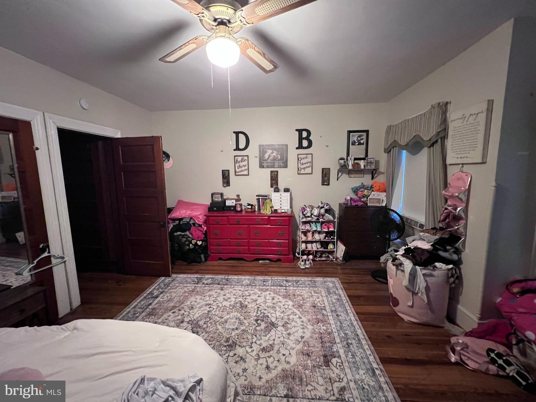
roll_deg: +0.9
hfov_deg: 106.2
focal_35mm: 13
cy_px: 201
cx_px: 268
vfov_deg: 89.9
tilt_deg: -7.3
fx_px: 201
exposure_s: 1/30
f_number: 1.8
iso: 1000
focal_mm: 1.57
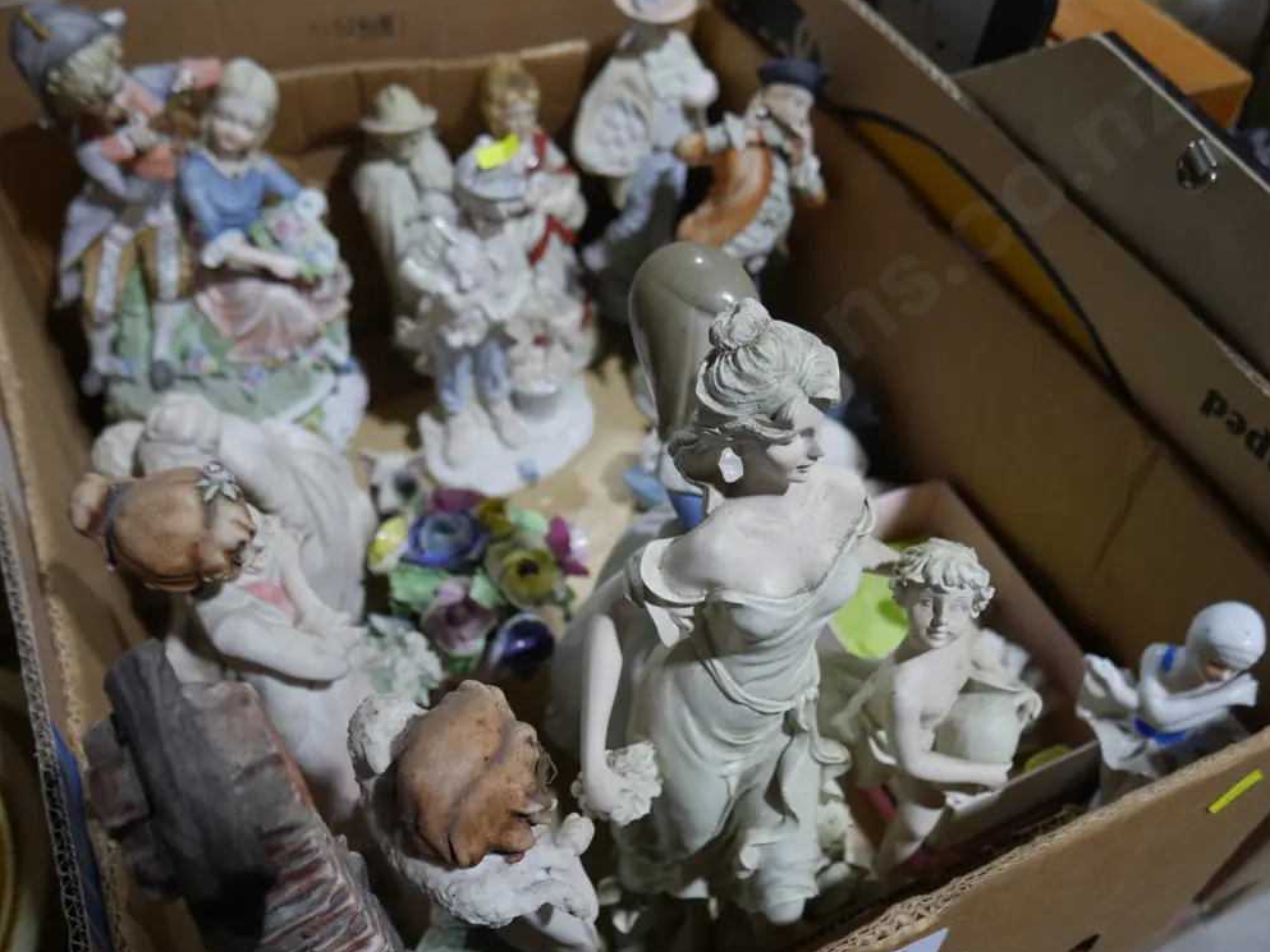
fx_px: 1211
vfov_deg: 43.0
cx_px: 654
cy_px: 476
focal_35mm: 33
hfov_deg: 55.3
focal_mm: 16
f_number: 3.6
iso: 200
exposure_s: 1/80
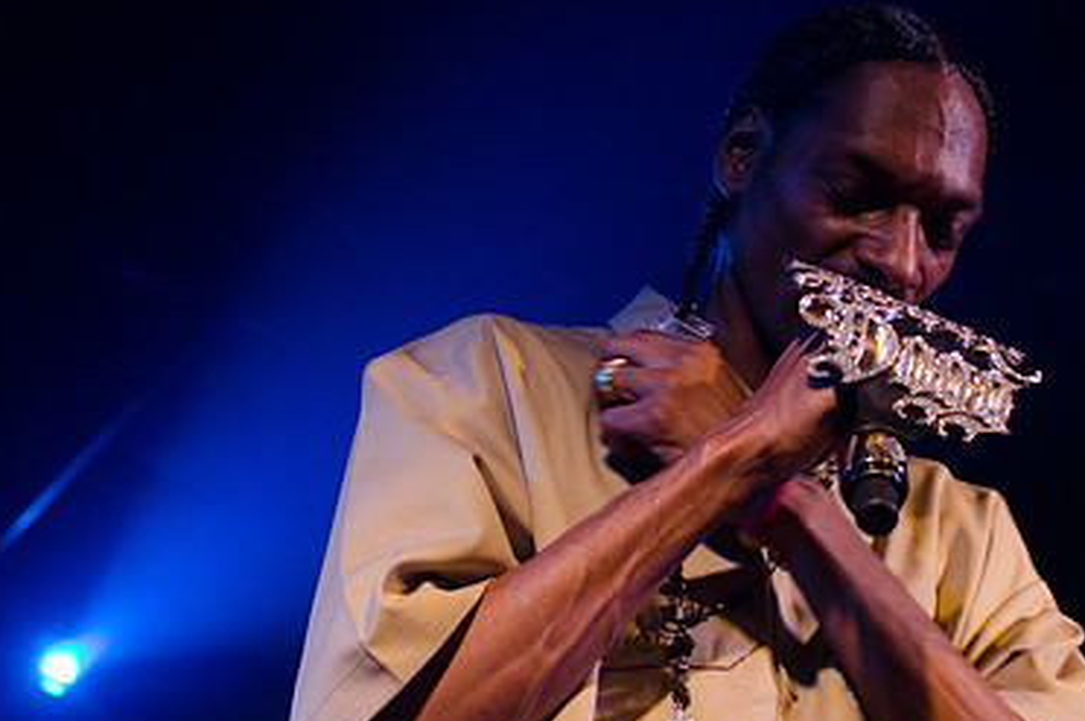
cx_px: 595
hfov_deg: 24.8
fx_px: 2461
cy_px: 435
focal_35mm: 82
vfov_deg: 16.6
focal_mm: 35
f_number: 2.8
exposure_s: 1/50
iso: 1250
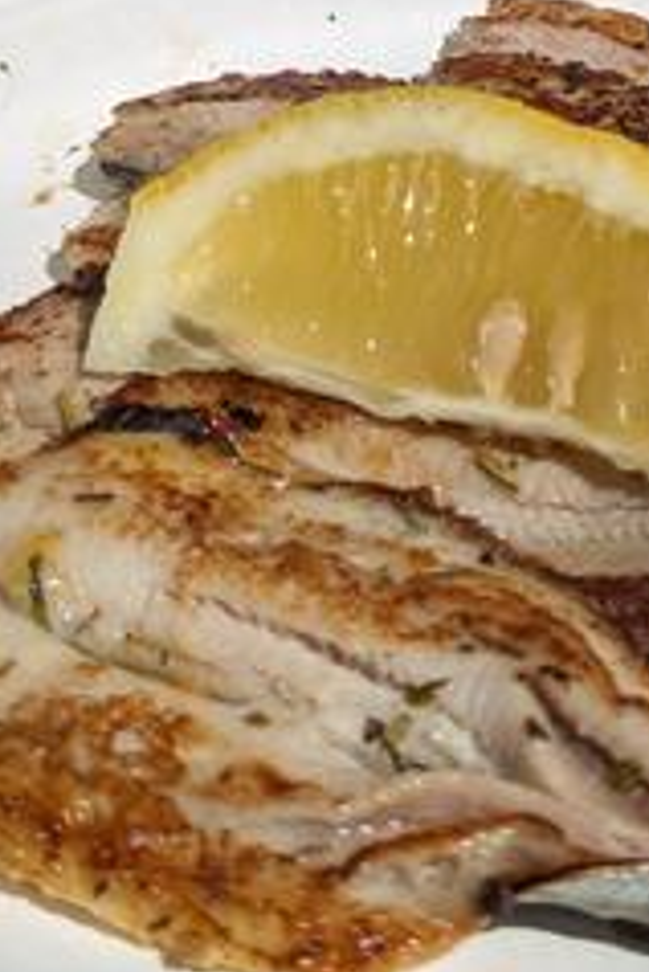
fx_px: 3402
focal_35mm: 126
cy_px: 61
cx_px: 788
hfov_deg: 10.7
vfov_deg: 16.0
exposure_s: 1/6329
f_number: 1.85
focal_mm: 6.81
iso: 48
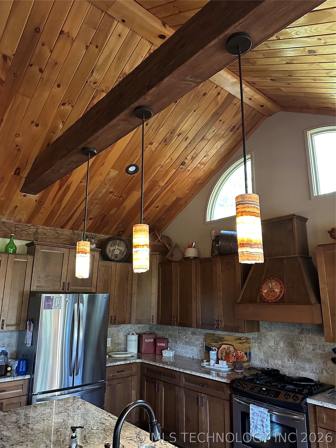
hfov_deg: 56.8
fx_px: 311
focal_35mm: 24
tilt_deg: +13.9
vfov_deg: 71.6
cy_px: 224
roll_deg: -0.5
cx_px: 168
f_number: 1.78
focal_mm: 6.86
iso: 800
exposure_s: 1/40
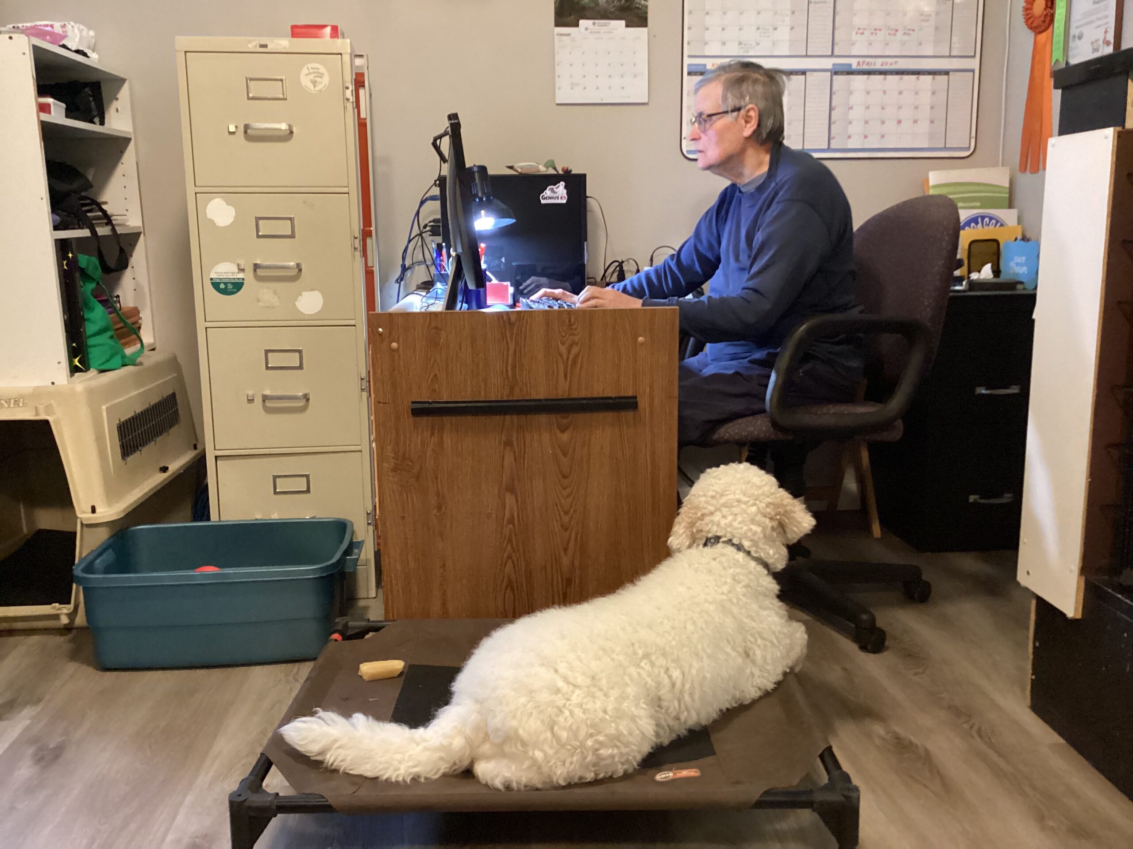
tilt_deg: -11.8
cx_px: 566
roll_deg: +0.3
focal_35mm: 31
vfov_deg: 45.4
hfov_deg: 58.4
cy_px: 424
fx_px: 1015
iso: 640
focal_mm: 3.3
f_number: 2.4
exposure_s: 1/30
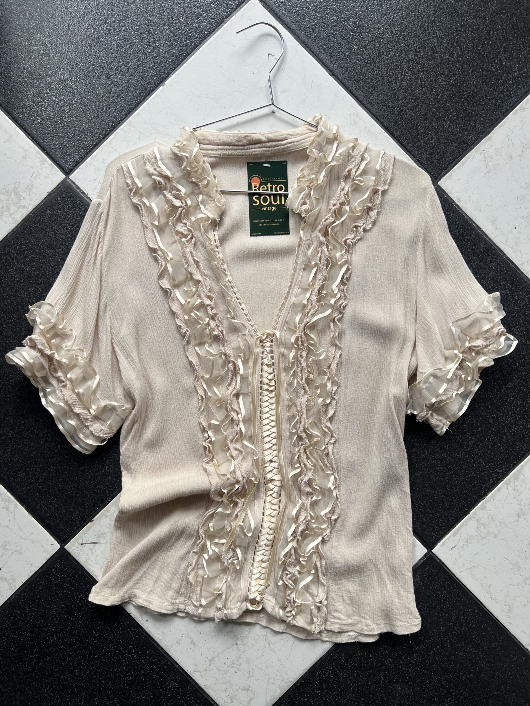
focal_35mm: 26
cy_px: 353
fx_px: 531
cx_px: 265
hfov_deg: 53.1
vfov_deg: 67.3
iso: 80
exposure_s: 1/121
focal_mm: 5.7
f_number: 1.5
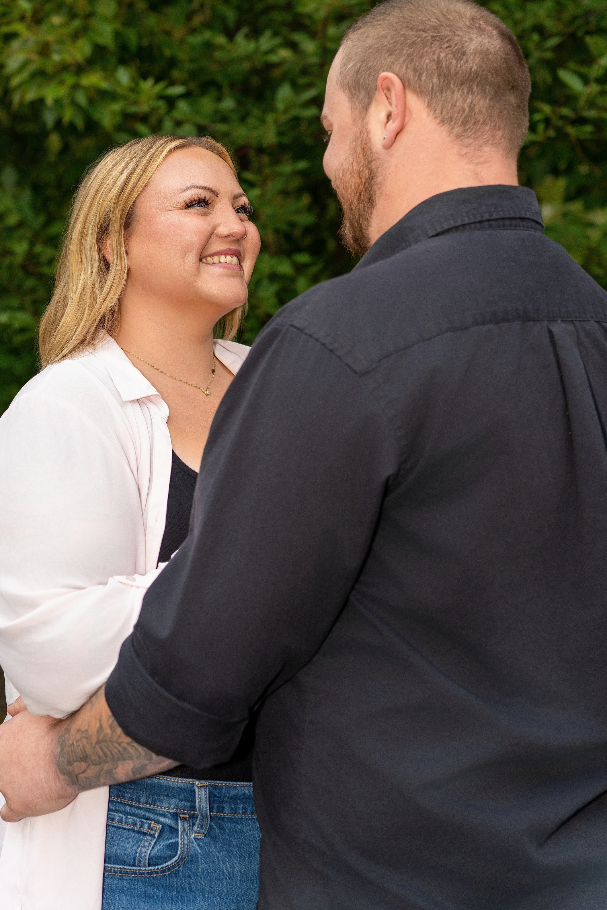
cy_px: 397
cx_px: 285
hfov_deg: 26.0
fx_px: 1315
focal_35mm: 52
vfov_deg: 38.1
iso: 400
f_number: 2.8
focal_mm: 43
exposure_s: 1/800
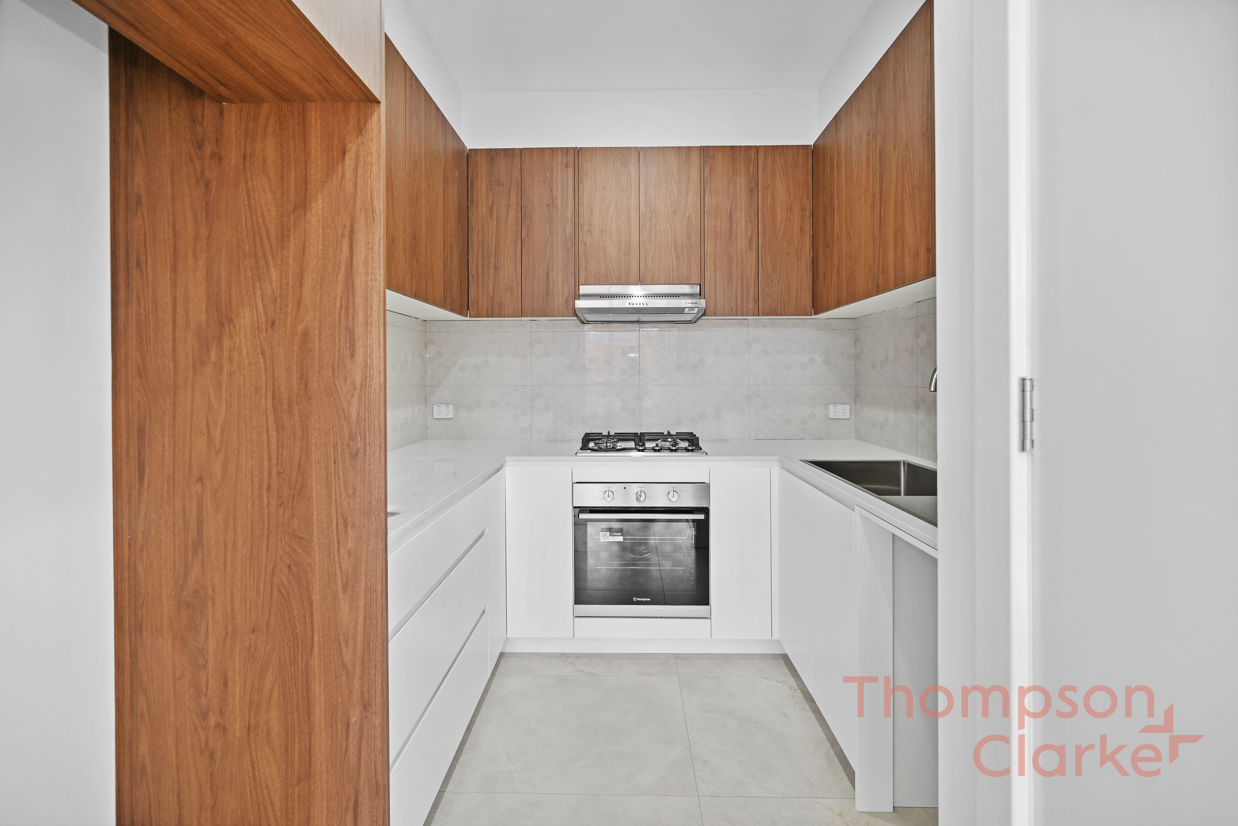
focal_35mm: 14
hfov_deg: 104.2
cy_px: 413
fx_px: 482
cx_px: 619
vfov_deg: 81.3
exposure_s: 1/6
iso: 100
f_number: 4.5
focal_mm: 14
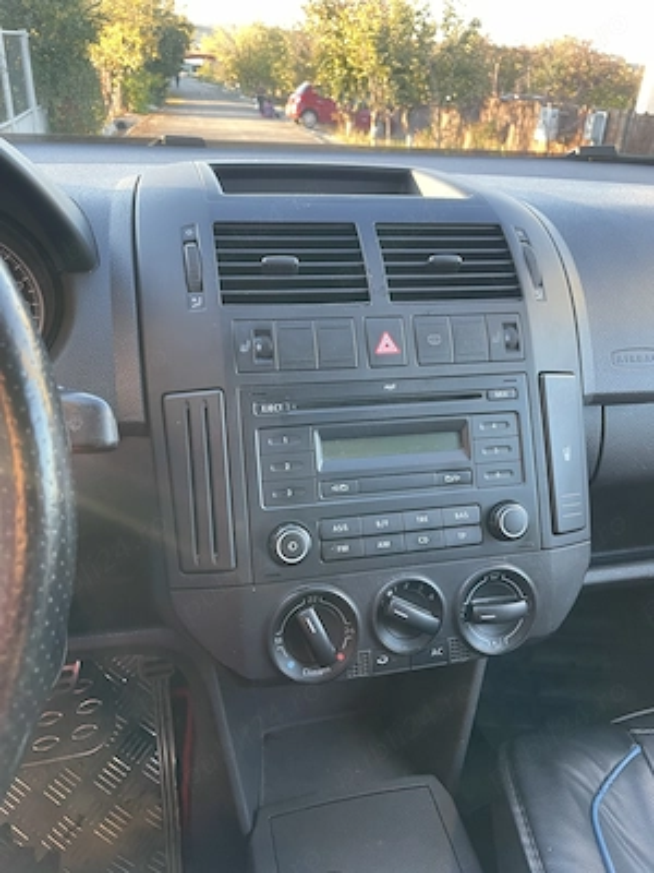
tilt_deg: -29.4
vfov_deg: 67.3
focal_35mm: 26
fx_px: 655
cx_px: 327
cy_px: 436
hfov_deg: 53.1
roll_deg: -5.0
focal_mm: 4.2
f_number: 1.6
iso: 125
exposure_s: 1/99
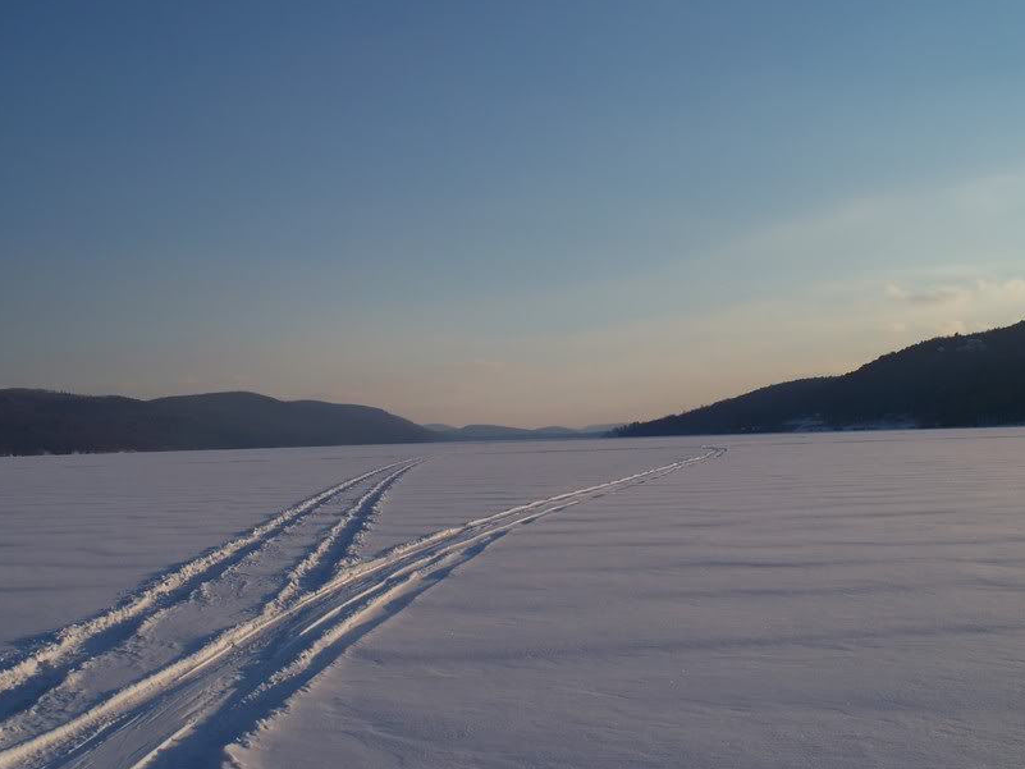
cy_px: 383
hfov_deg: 41.1
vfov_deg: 31.5
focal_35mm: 46
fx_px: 1362
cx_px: 424
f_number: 5
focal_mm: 7.54
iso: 80
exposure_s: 1/800
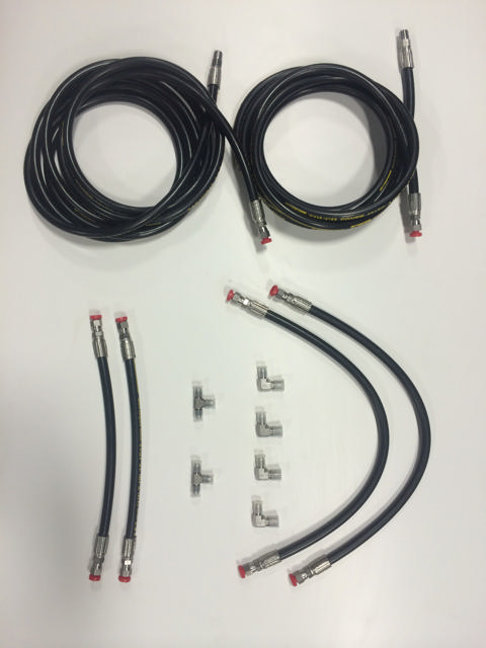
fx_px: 562
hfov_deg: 46.8
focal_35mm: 30
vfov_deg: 60.0
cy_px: 324
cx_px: 243
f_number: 2.2
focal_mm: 4.12
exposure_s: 1/30
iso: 40
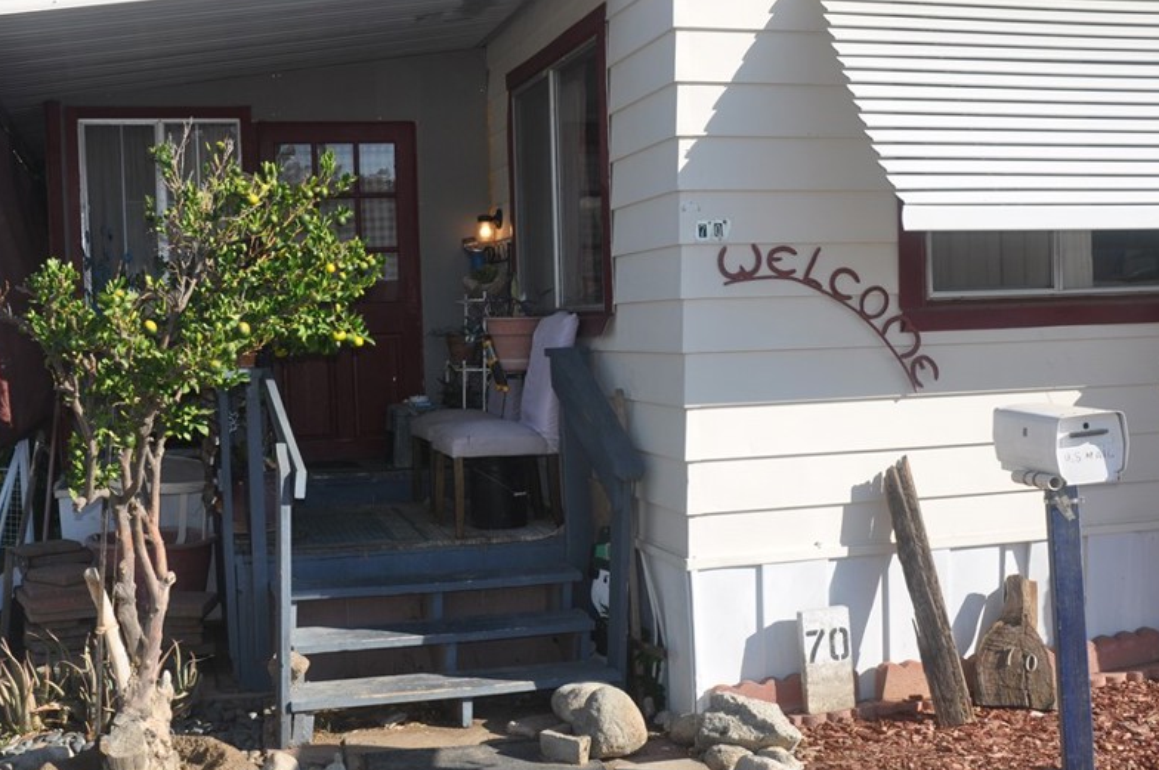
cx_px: 511
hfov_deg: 41.9
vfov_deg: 28.6
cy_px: 396
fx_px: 1512
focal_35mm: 47
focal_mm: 24
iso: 200
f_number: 10
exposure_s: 1/200
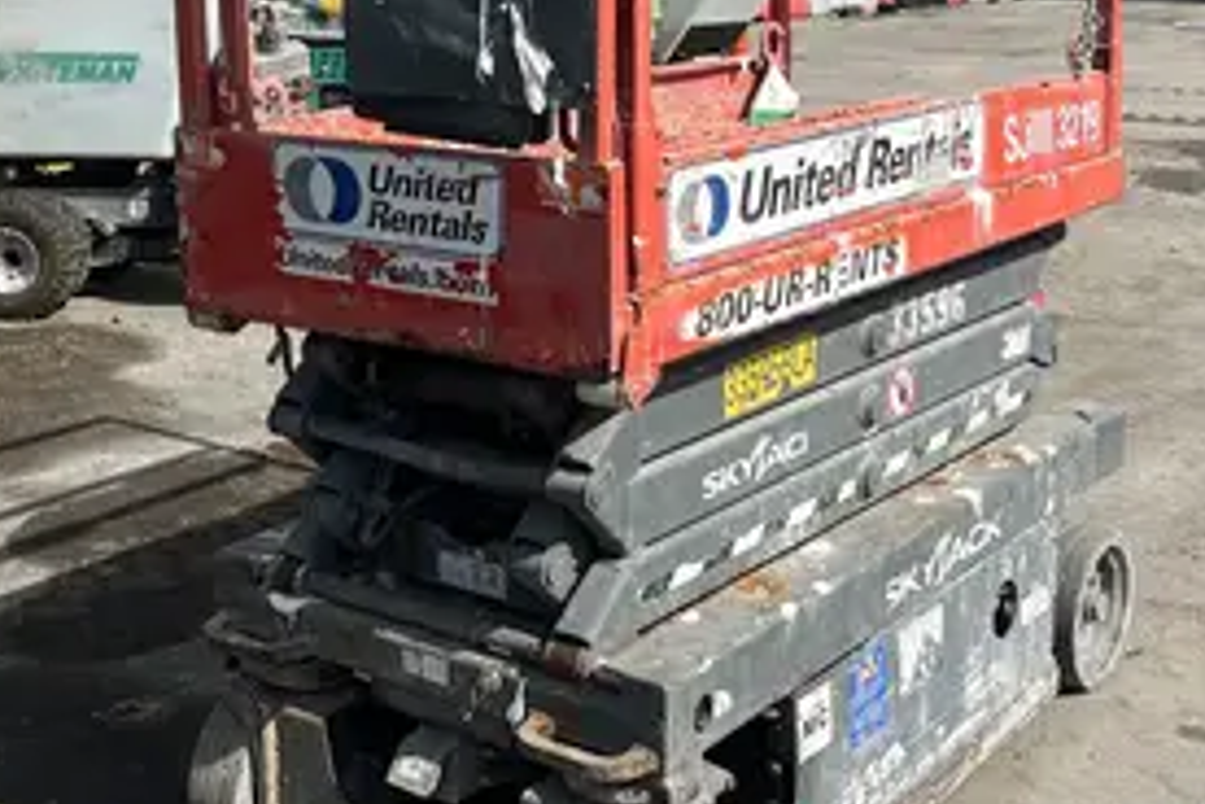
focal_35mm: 54
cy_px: 199
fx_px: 1807
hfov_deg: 36.8
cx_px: 524
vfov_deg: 24.8
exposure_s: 1/5319
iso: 50
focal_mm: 5.1
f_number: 1.6
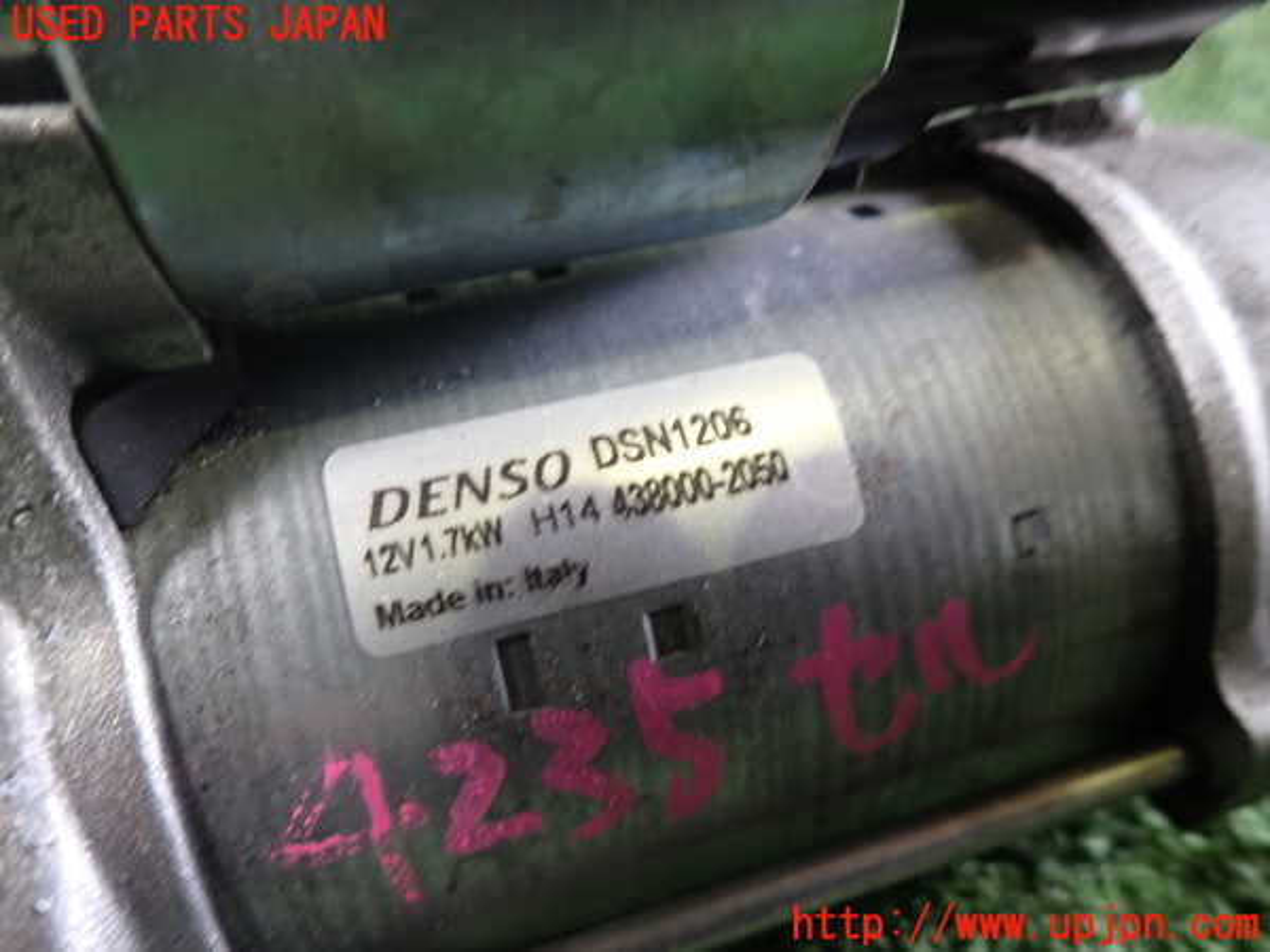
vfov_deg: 54.9
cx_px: 635
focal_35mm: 25
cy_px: 476
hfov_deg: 69.4
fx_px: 917
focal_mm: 4.5
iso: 200
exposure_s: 1/30
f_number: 2
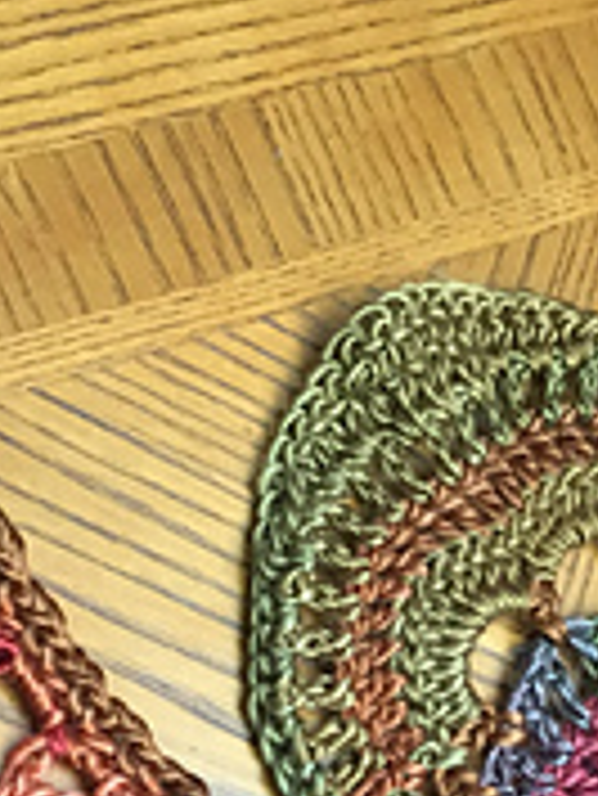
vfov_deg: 22.1
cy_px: 944
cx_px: 407
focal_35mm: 82
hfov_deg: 18.0
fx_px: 1886
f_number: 2.2
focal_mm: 4.15
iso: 250
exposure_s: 1/15
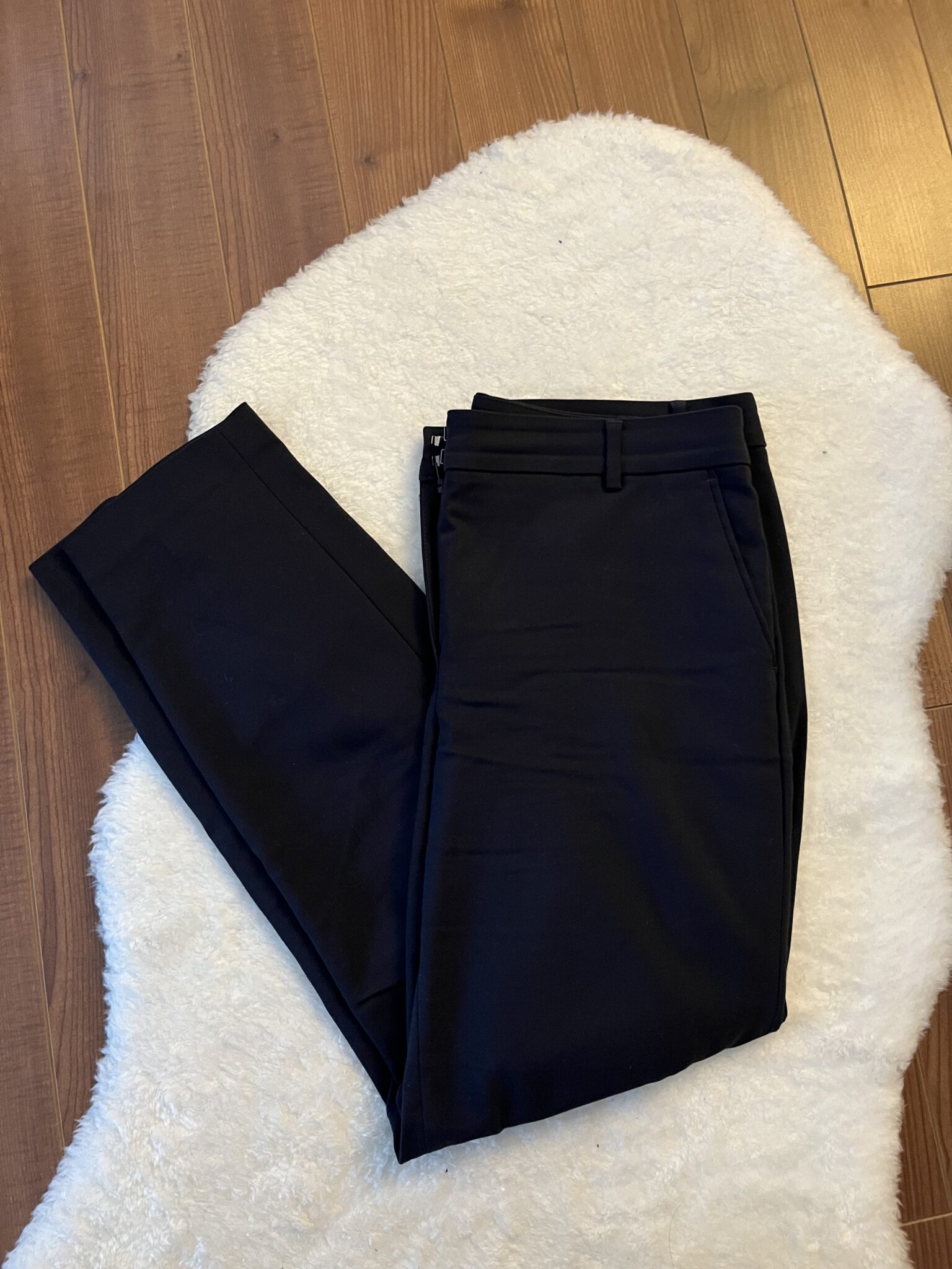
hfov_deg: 53.1
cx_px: 476
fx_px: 953
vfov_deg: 67.3
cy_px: 634
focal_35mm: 26
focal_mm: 5.1
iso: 400
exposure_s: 1/60
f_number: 1.6
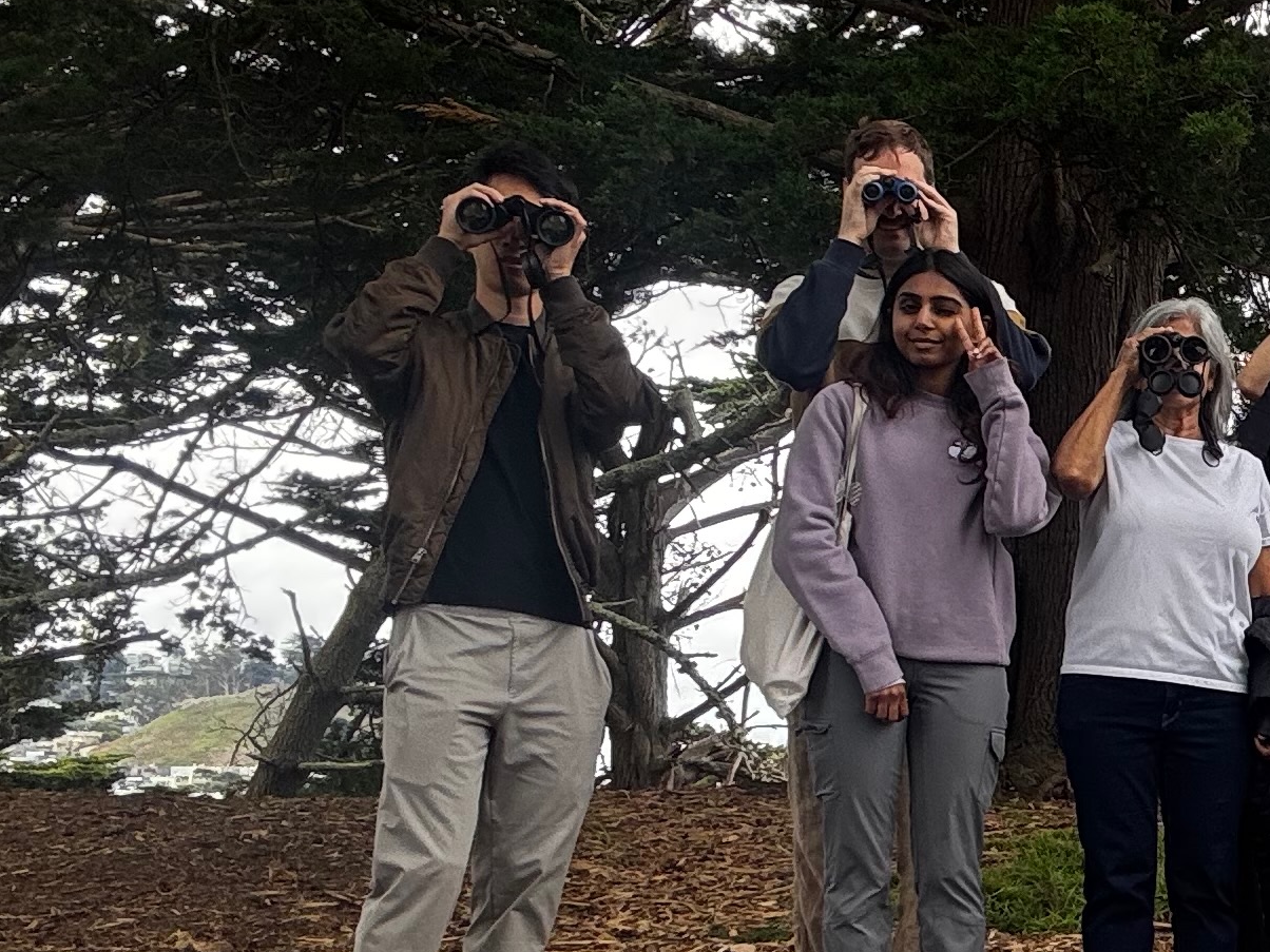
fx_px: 2825
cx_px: 1636
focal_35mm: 77
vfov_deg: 19.1
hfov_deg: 22.7
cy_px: 587
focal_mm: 2.69
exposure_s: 1/253
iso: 25
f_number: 1.9
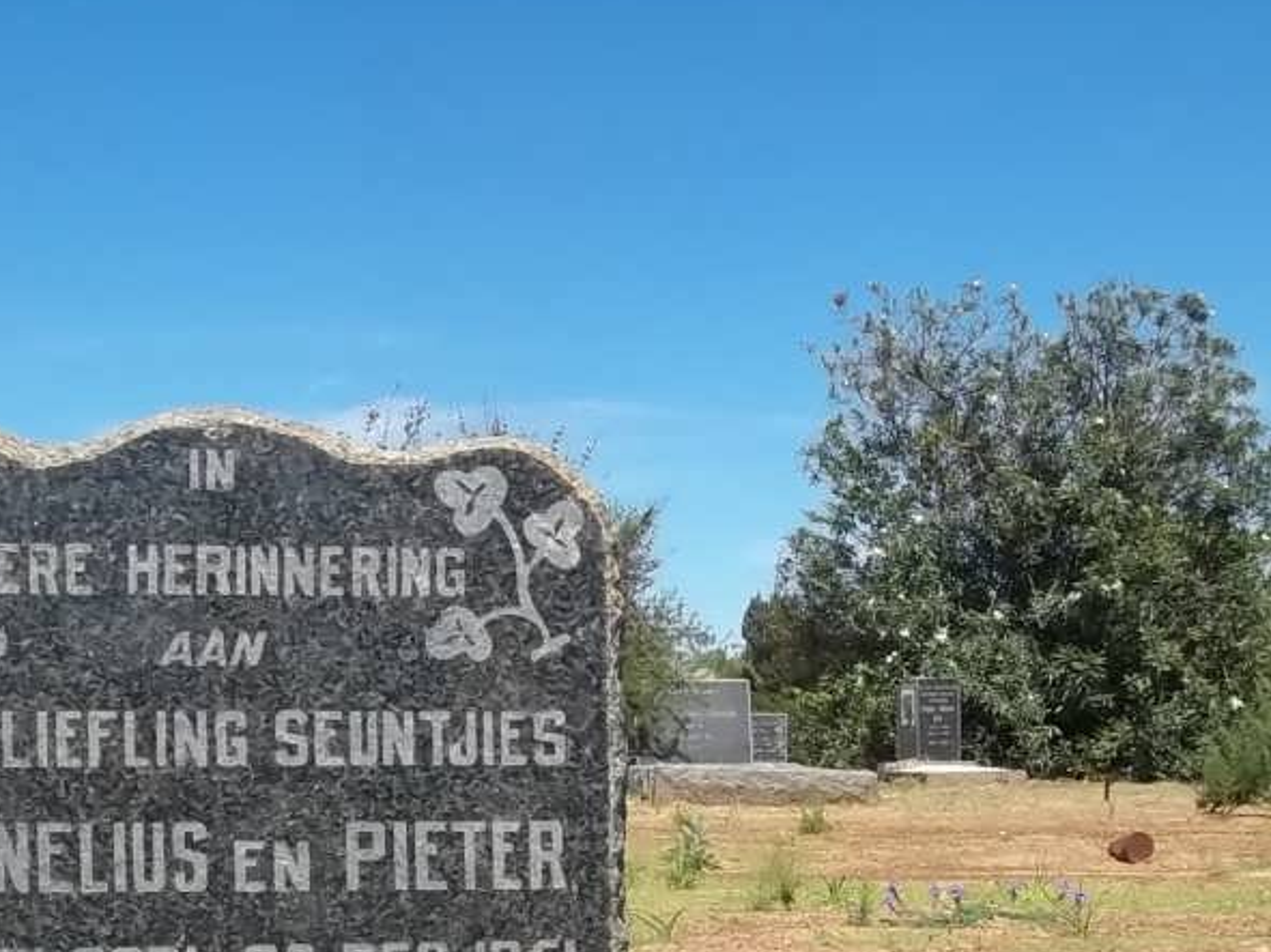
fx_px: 2386
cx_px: 568
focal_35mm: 65
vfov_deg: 21.9
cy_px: 905
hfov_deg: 29.8
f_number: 5.5
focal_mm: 5.7
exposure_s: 1/500
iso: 80
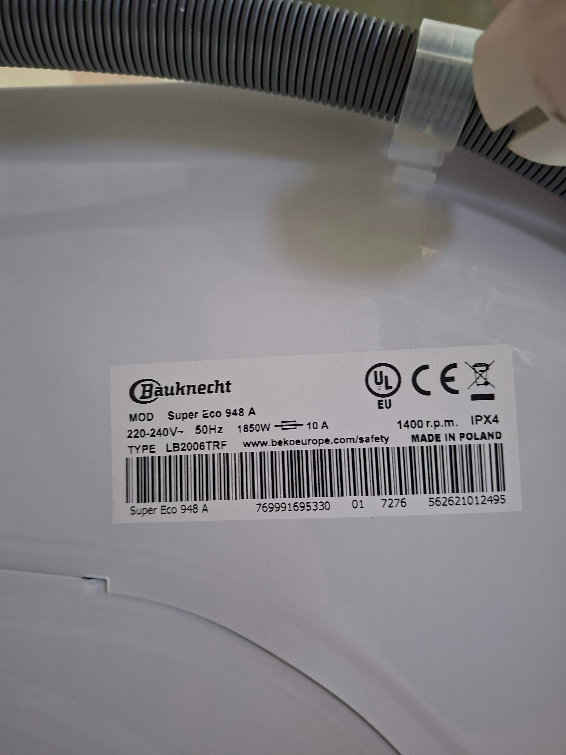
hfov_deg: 58.9
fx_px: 501
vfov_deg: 73.9
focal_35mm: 23
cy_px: 378
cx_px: 283
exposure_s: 1/33
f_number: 1.8
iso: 250
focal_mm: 5.54
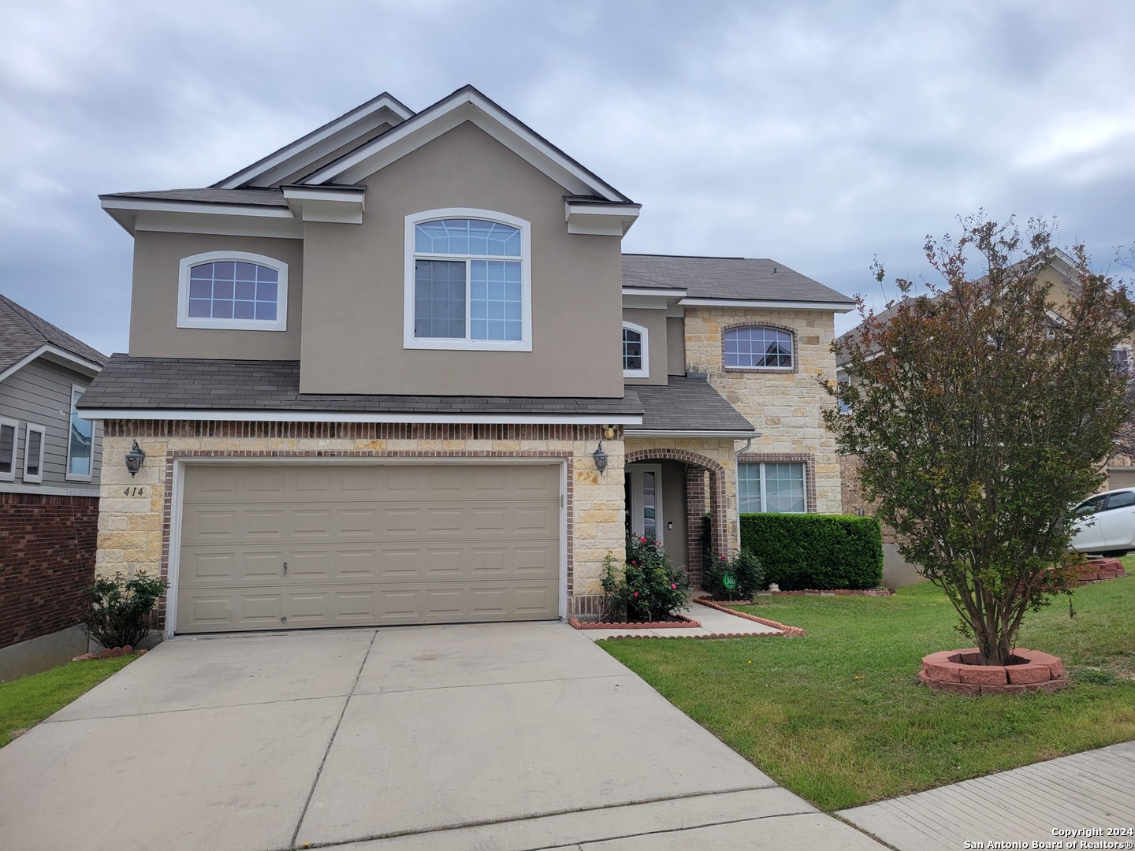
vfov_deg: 53.1
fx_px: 852
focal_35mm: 26
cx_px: 568
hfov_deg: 67.3
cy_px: 426
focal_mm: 5.4
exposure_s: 1/2490
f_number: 1.8
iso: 40
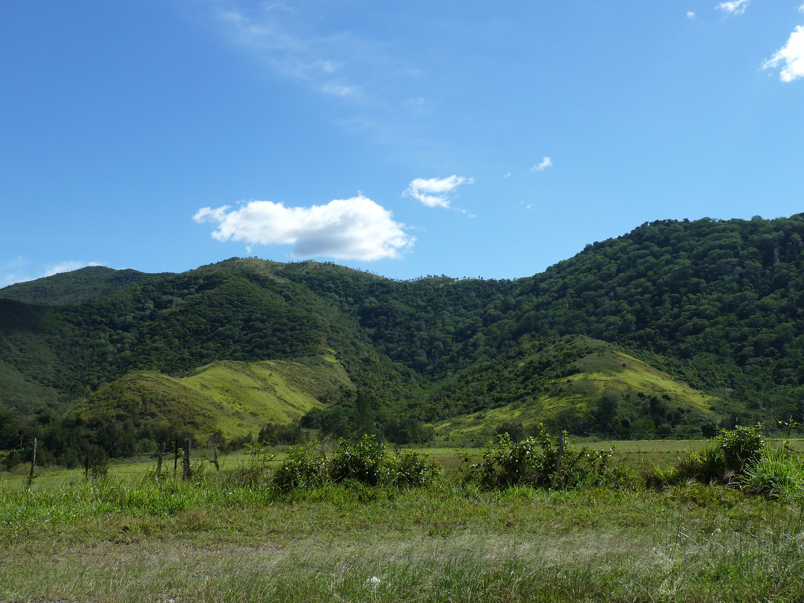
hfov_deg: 50.1
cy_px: 302
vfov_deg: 38.7
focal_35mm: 37
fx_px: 859
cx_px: 402
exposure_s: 1/500
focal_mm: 6.1
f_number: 4.5
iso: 80
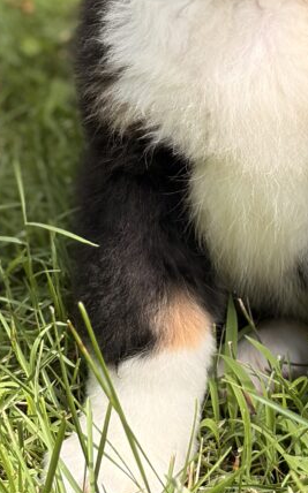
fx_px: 1775
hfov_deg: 9.9
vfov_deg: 15.7
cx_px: 279
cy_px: 65
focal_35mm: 132
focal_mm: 5.96
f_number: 1.6
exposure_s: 1/1002
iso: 32
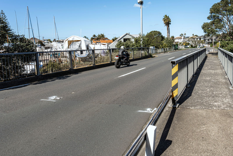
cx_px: 145
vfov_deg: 54.4
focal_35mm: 23
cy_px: 58
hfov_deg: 74.8
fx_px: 149
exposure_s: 1/80
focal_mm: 16
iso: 50
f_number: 8
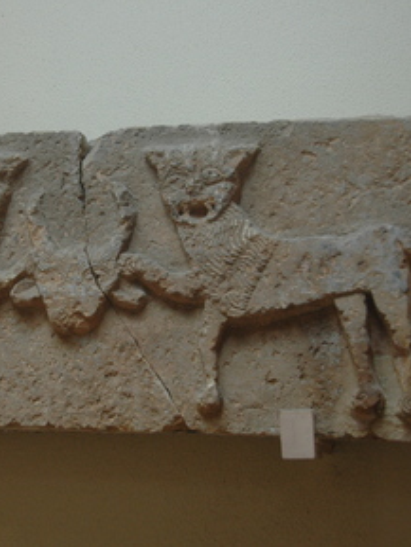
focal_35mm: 77
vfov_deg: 25.4
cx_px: 89
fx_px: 1214
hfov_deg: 19.1
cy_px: 274
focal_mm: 35
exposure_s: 1/60
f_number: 4.2
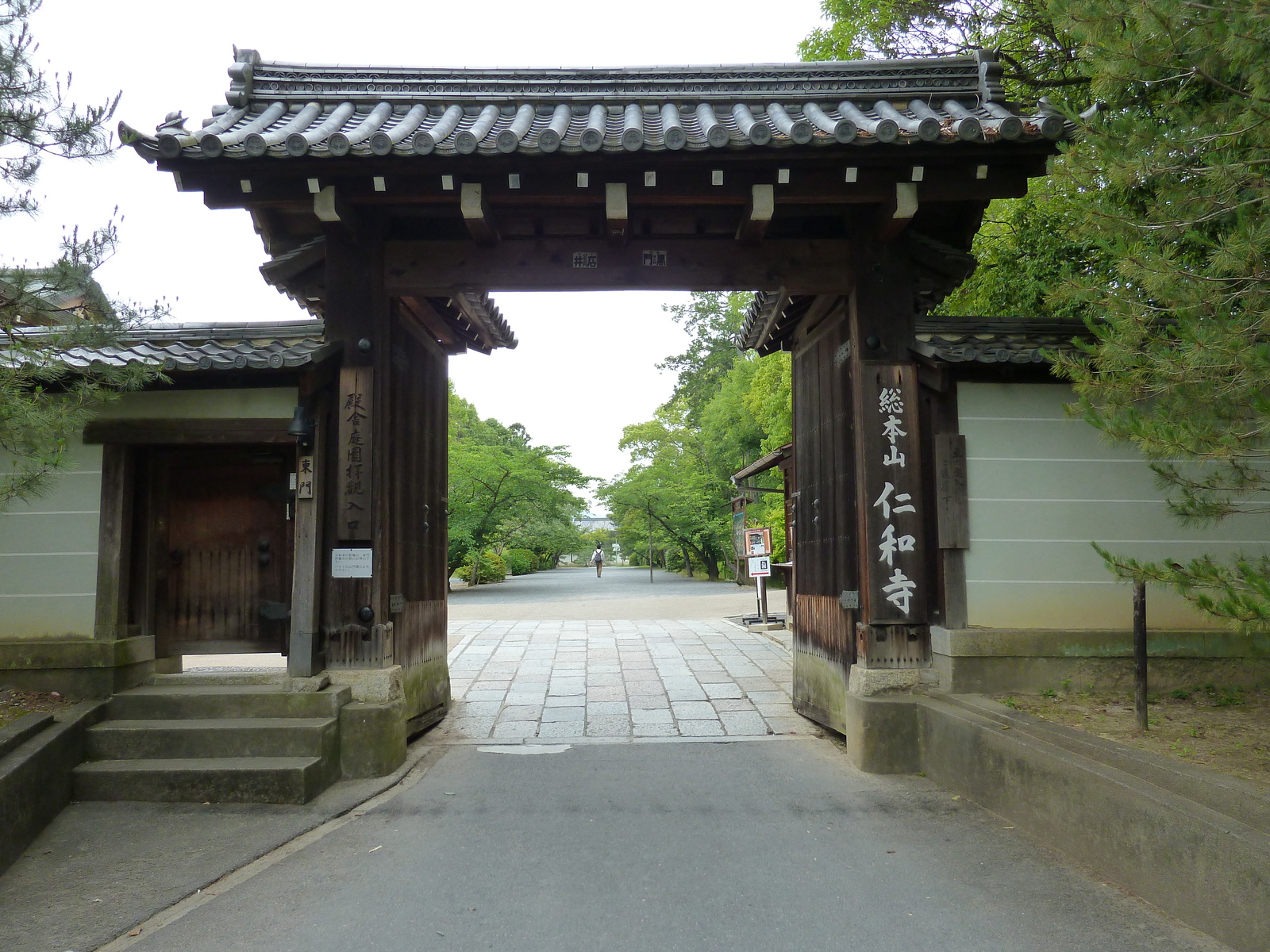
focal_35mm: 25
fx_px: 917
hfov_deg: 69.4
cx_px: 635
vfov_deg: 54.9
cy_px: 476
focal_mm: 4.1
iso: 125
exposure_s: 1/100
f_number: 3.3
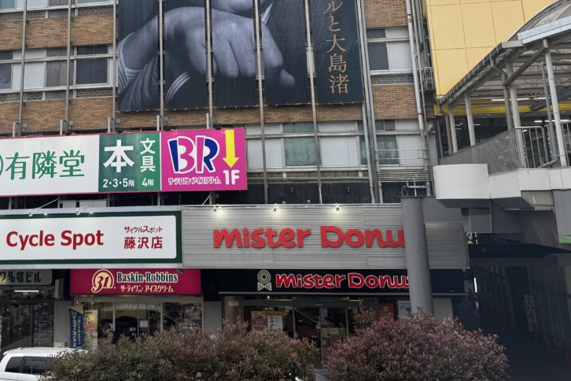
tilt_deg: +15.1
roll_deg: +1.7
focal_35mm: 44
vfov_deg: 29.0
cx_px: 186
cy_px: 23
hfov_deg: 43.8
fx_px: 698
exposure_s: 1/952
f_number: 1.78
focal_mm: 6.76
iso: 80
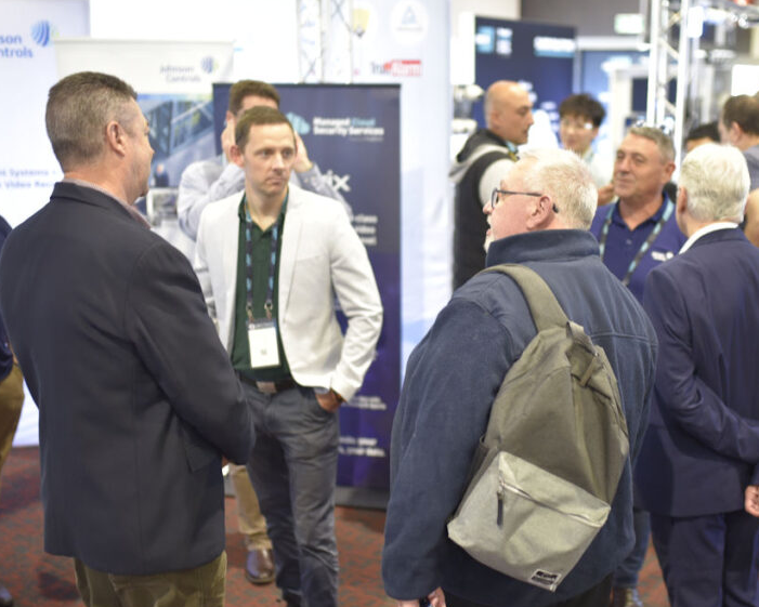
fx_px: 1078
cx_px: 454
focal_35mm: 48
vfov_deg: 31.4
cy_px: 333
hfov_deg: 38.6
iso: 800
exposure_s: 1/60
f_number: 1.6
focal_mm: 35
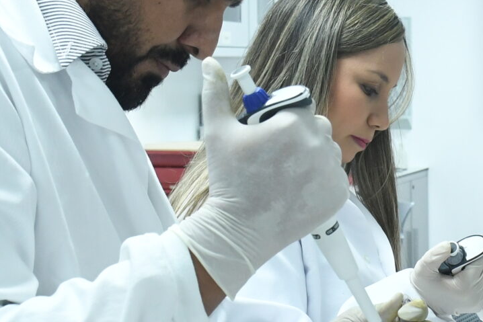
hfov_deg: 18.9
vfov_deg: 12.8
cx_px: 408
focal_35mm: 107
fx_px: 1436
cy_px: 121
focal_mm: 20
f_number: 5.6
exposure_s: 1/60
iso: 1000
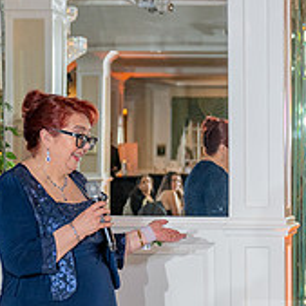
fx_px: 1310
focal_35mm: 131
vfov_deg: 13.1
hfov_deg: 12.9
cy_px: 343
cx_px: 400
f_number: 2.8
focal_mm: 45
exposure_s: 1/160
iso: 640
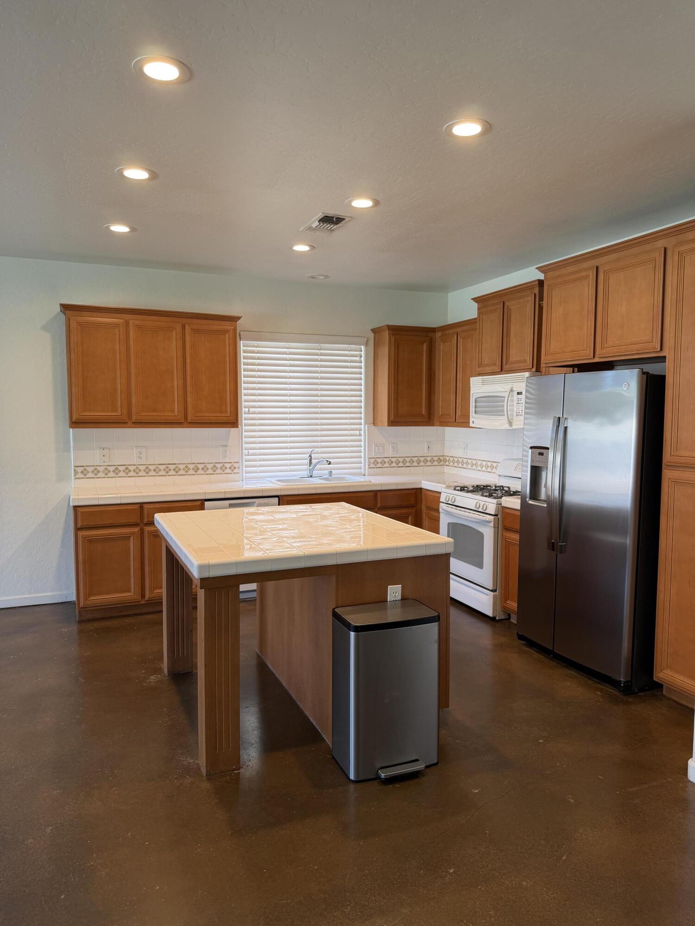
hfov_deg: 56.8
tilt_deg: -4.6
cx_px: 348
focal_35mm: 24
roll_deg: +0.2
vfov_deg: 71.6
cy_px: 463
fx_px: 642
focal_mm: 6.76
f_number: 1.78
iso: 100
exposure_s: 1/60
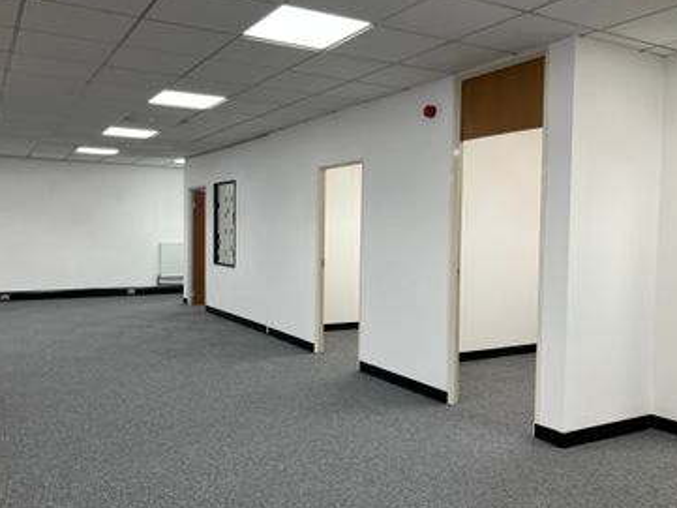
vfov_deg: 45.5
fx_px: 606
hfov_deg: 58.3
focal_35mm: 31
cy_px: 257
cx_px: 326
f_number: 1.8
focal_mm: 3.99
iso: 80
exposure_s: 1/100
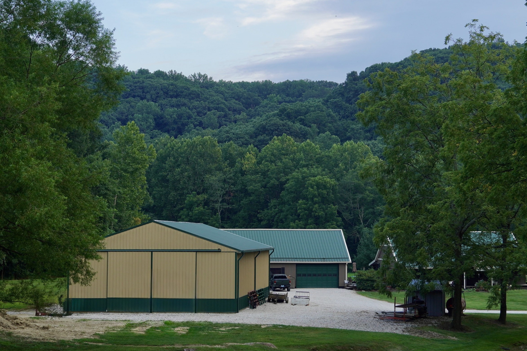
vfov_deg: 18.7
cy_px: 135
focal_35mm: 73
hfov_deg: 27.8
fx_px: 1063
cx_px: 309
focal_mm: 37
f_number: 5.6
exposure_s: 1/80
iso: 100
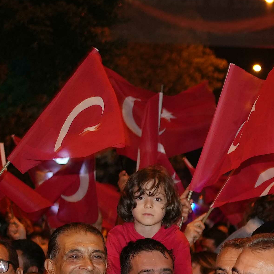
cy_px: 390
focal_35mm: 176
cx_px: 515
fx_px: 1576
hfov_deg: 9.4
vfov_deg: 9.7
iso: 500
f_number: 2.2
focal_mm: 35
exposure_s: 1/100
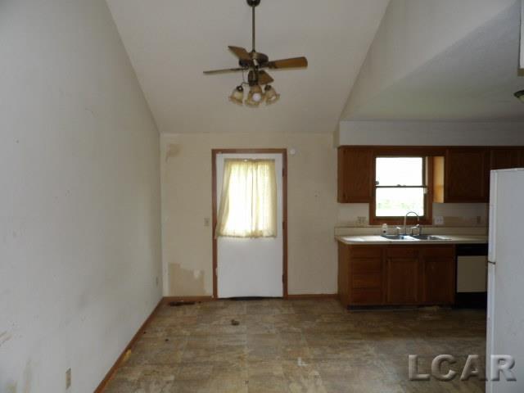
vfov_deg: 56.8
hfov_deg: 71.6
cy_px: 196
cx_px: 262
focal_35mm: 24
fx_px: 363
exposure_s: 1/33
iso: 200
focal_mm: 4.3
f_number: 3.2
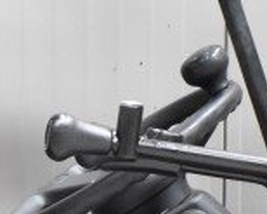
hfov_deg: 9.6
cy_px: 353
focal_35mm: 198
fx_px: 1564
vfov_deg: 7.6
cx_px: -54
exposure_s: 1/15
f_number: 5
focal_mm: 18
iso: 1600
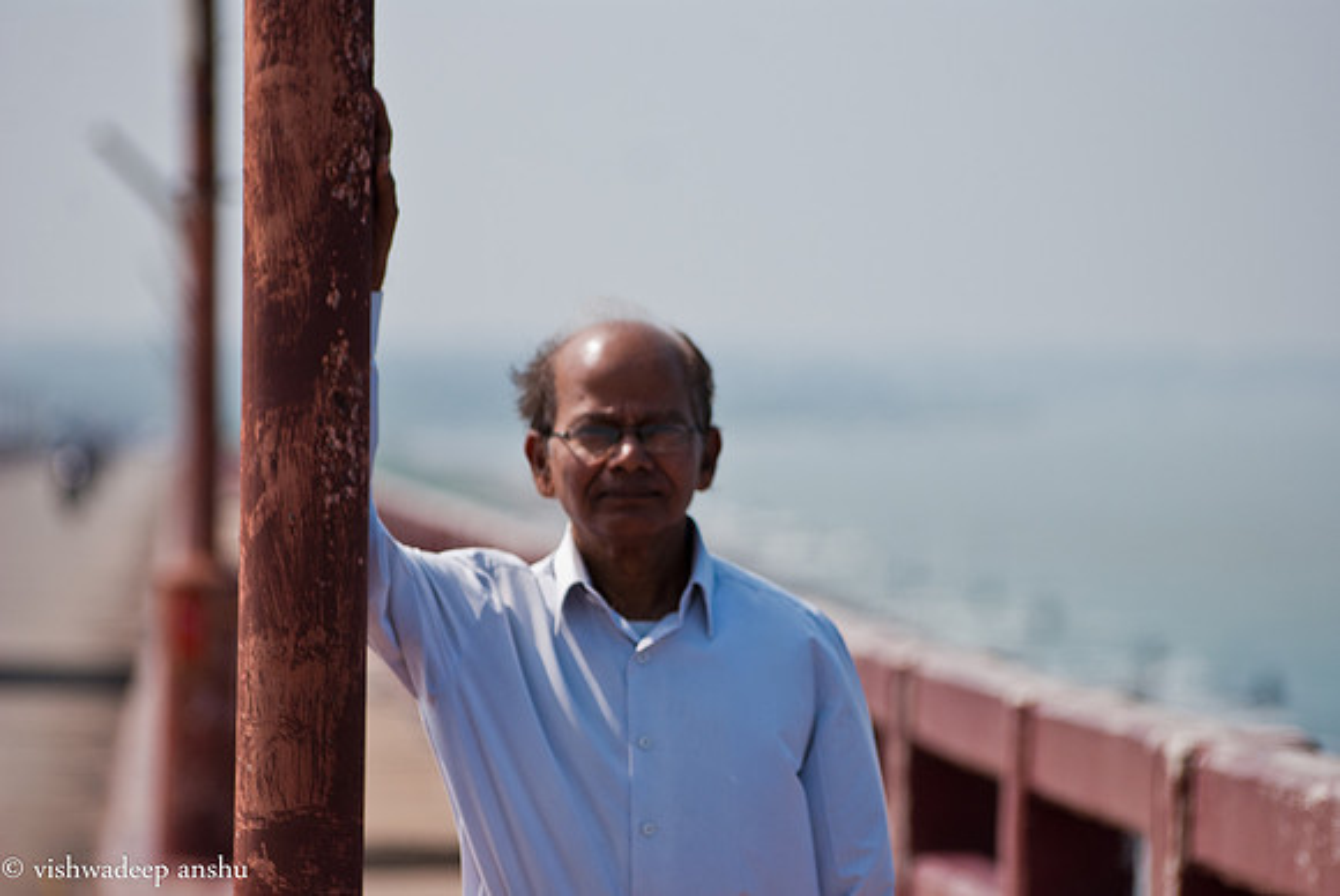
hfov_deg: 7.0
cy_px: 448
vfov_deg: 4.7
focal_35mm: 292
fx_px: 10898
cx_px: 670
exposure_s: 1/1600
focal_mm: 195
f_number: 5
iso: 200
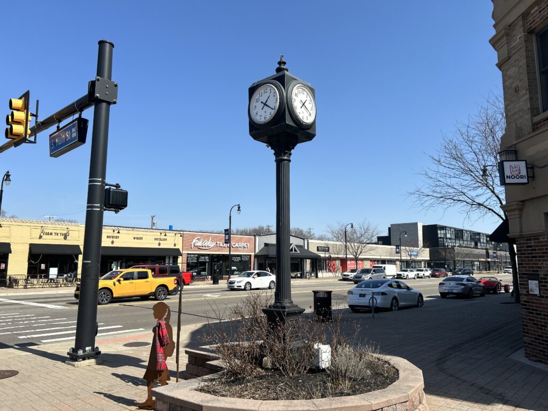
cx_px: 274
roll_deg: +0.2
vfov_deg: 53.1
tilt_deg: +8.6
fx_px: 412
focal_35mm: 26
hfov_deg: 67.3
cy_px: 206
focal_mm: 5.7
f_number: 1.5
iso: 50
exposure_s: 1/4630
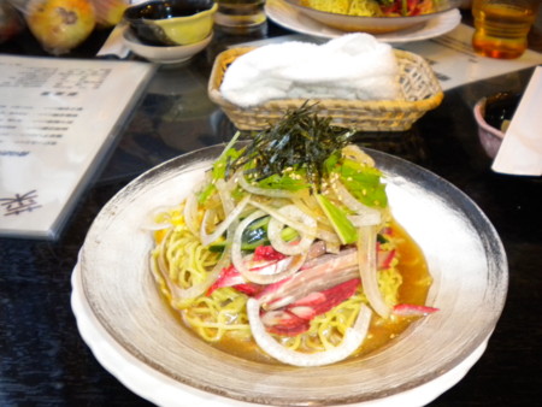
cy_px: 204
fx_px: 642
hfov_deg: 45.8
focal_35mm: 41
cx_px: 271
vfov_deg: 35.2
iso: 400
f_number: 3.5
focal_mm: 7.4
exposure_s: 1/24
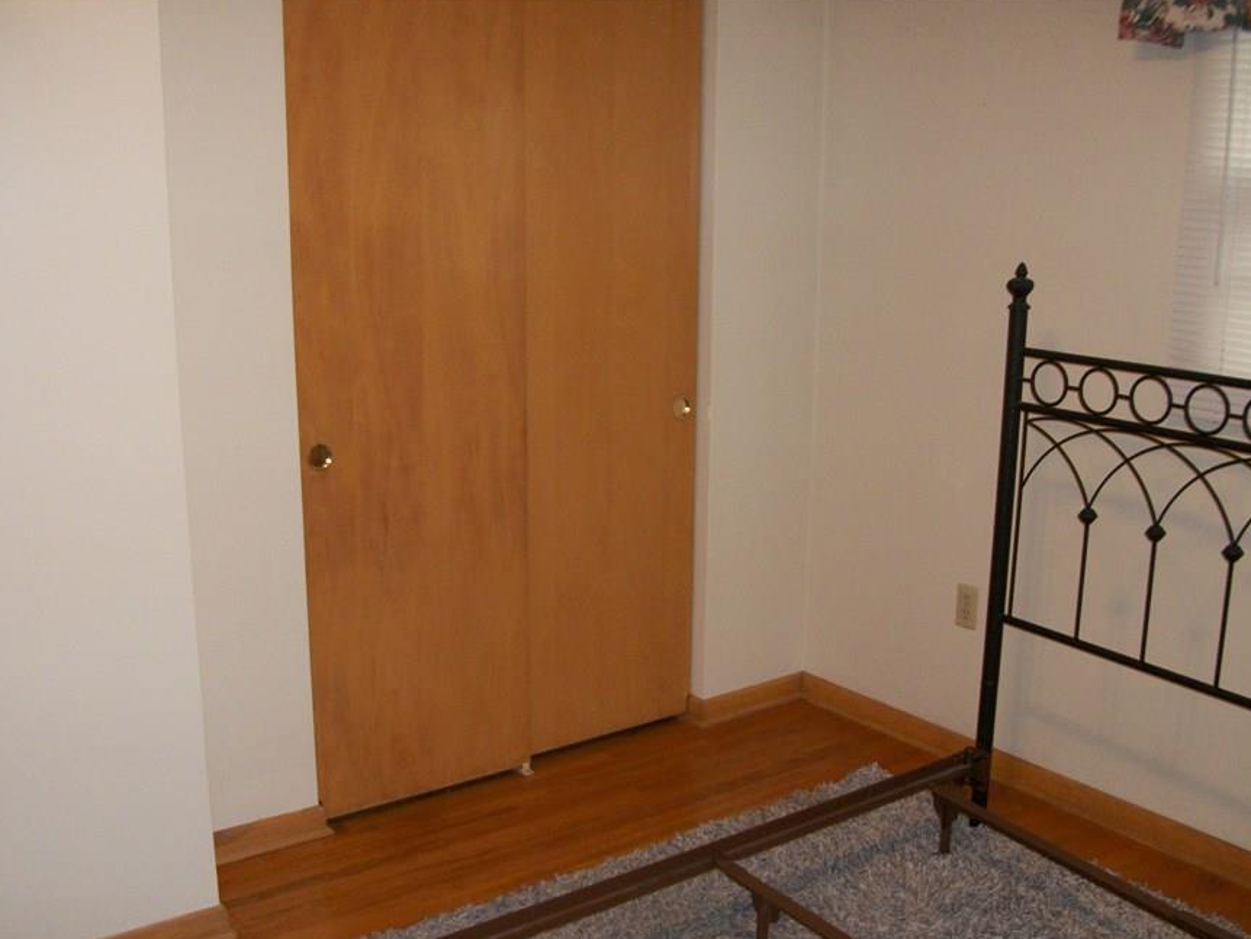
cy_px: 549
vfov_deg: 37.6
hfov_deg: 48.8
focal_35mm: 38
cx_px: 546
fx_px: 1374
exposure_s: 1/30
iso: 160
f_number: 2.9
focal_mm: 5.7
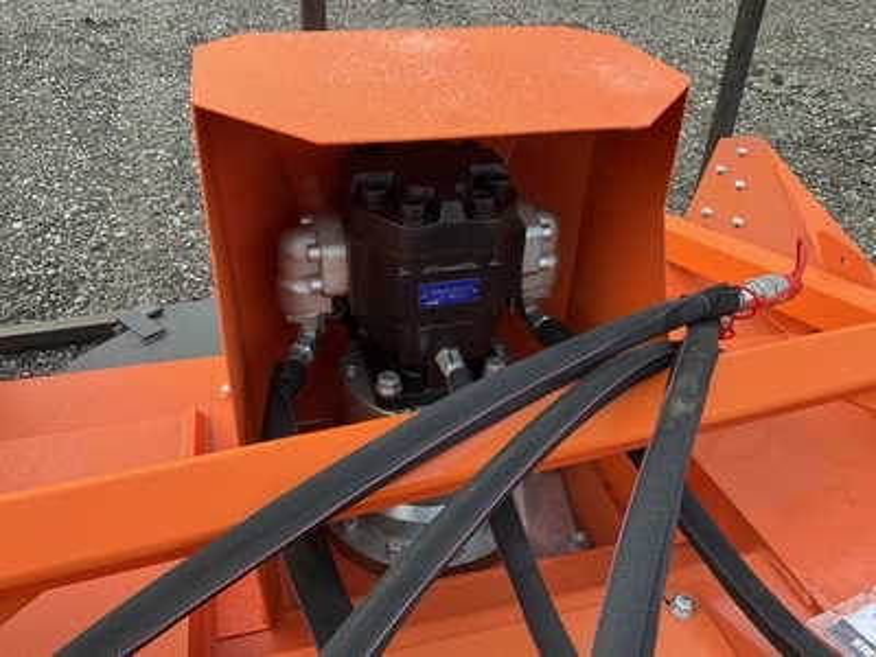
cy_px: 328
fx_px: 734
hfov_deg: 61.7
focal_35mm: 29
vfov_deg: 48.2
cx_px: 438
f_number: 1.8
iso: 32
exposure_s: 1/122
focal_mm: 3
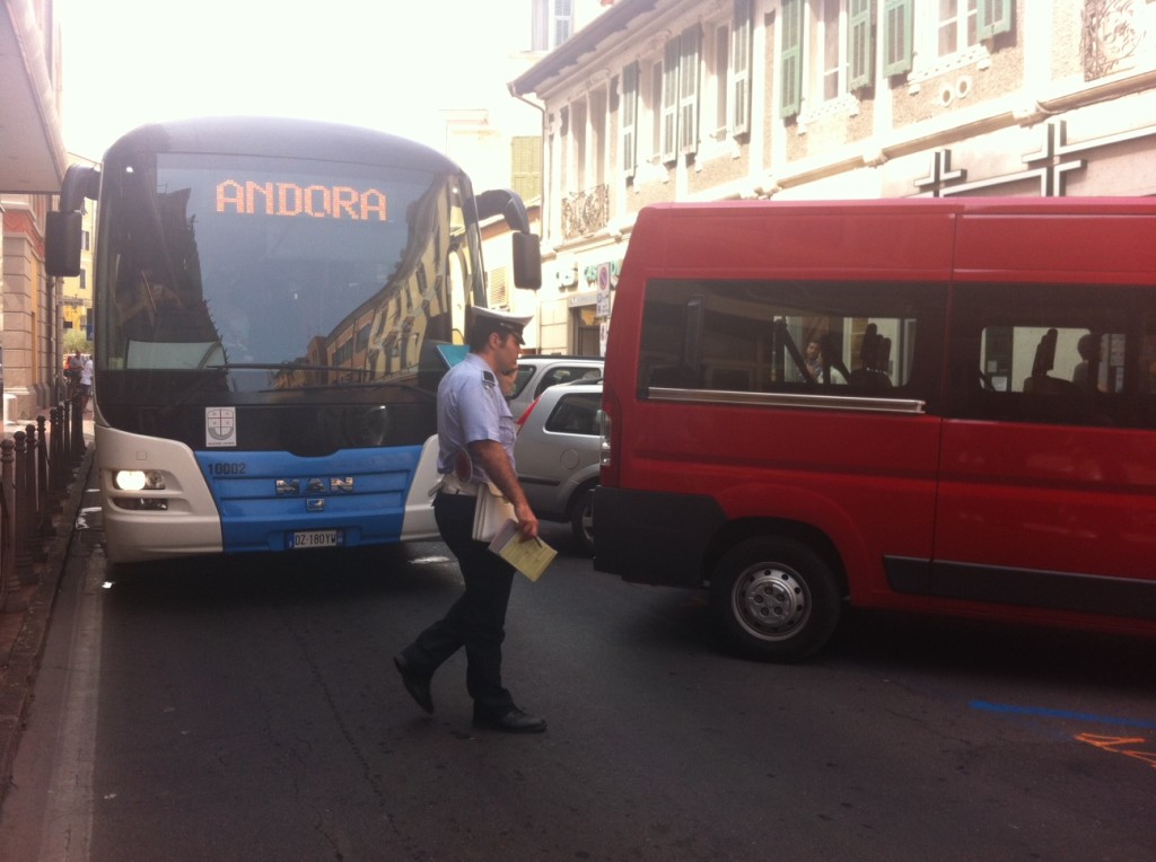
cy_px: 431
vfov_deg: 40.6
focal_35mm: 35
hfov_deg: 52.7
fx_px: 1167
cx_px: 578
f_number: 2.8
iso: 80
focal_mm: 3.85
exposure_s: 1/245
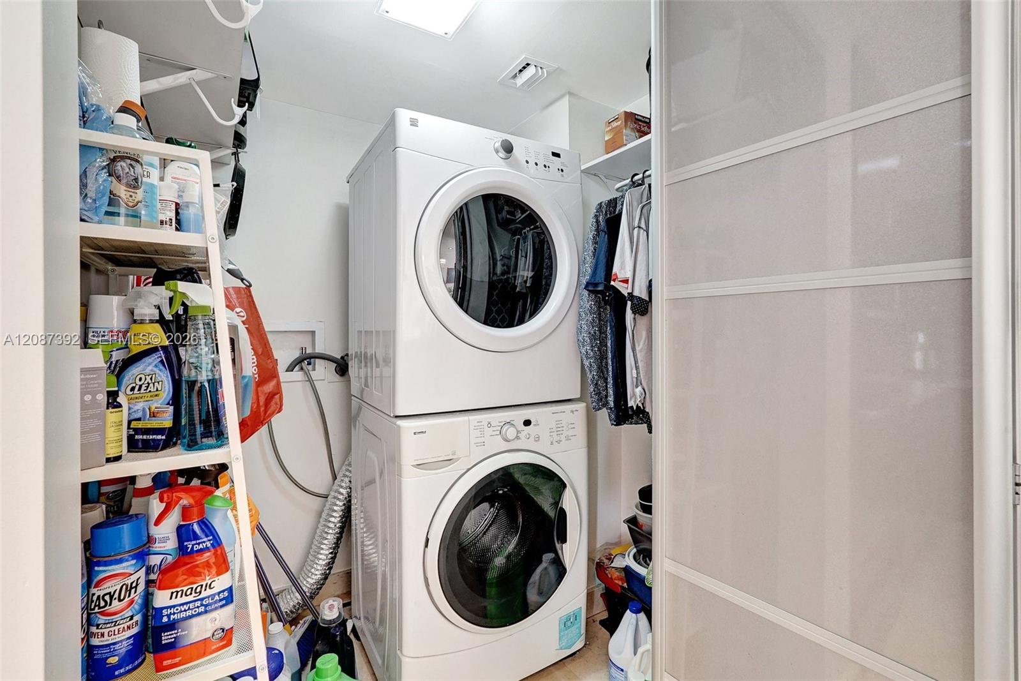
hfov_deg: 95.0
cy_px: 340
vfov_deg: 72.1
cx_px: 510
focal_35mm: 16
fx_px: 468
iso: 640
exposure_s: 1/1.25
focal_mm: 16.5
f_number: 13
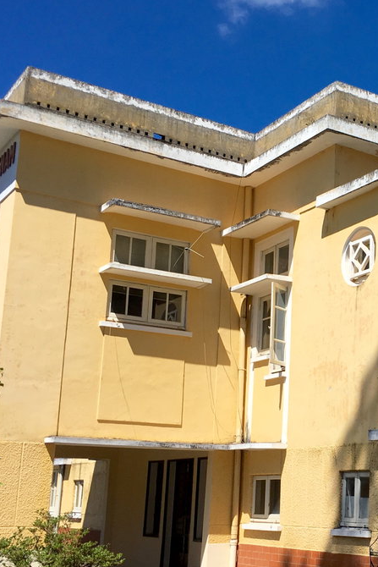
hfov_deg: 23.8
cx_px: 395
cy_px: 326
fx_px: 850
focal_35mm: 54
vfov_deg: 36.8
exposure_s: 1/2404
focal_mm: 4.15
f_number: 2.2
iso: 25
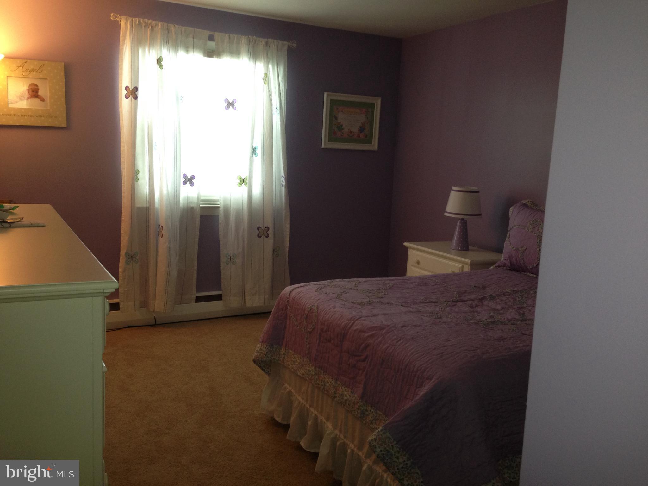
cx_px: 324
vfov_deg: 42.9
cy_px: 243
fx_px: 618
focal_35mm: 33
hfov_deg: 55.4
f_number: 2.4
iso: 100
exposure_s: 1/20
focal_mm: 4.12
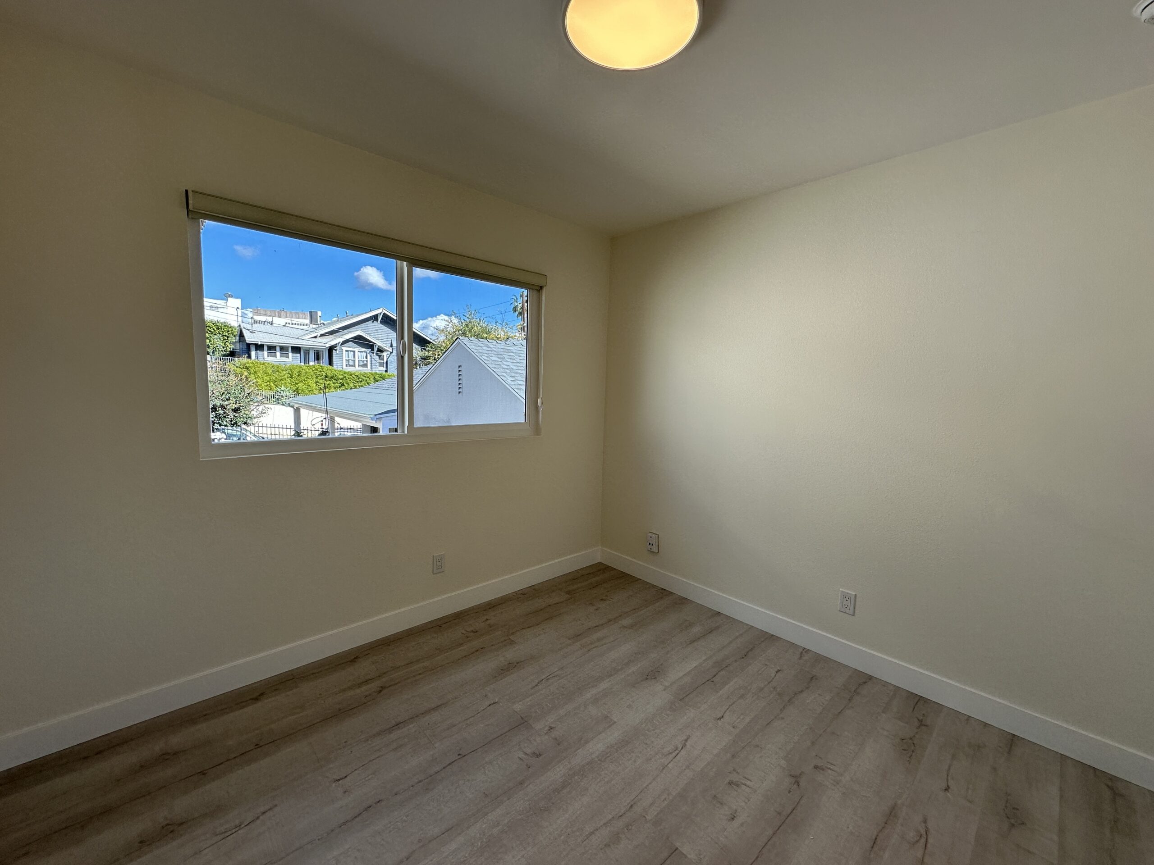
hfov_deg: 102.1
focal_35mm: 14
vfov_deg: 85.7
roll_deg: -2.0
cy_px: 432
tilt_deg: -5.3
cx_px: 577
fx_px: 467
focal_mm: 2.22
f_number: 2.2
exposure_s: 1/270
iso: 40
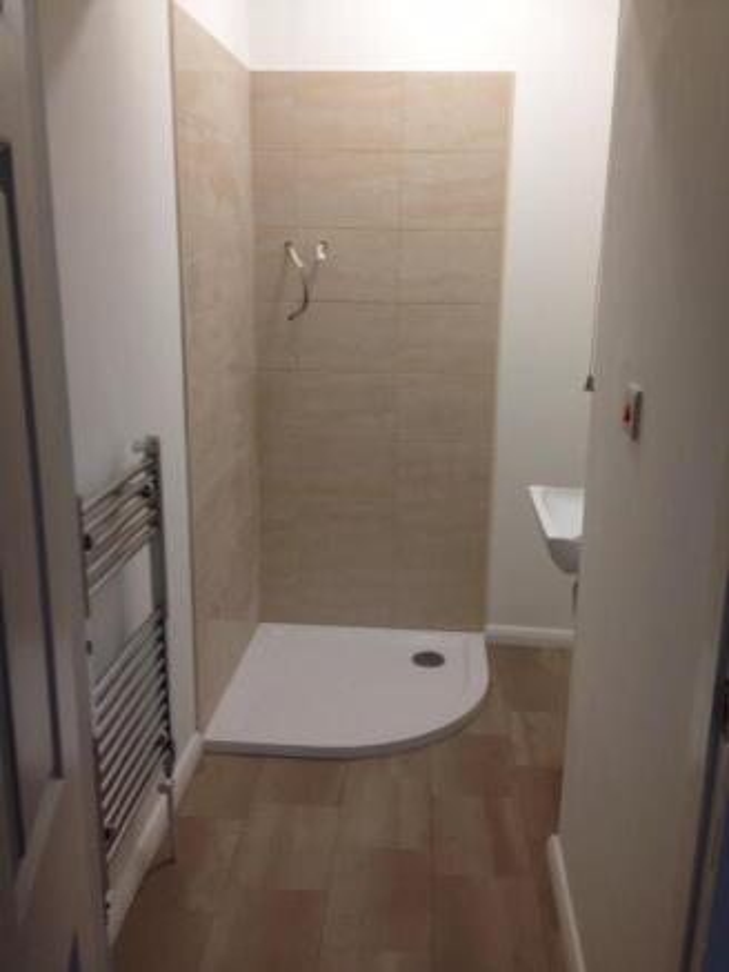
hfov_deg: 43.0
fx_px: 926
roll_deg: -0.7
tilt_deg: -14.9
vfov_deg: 55.3
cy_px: 486
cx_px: 364
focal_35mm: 33
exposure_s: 1/20
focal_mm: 4.12
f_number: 2.4
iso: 50
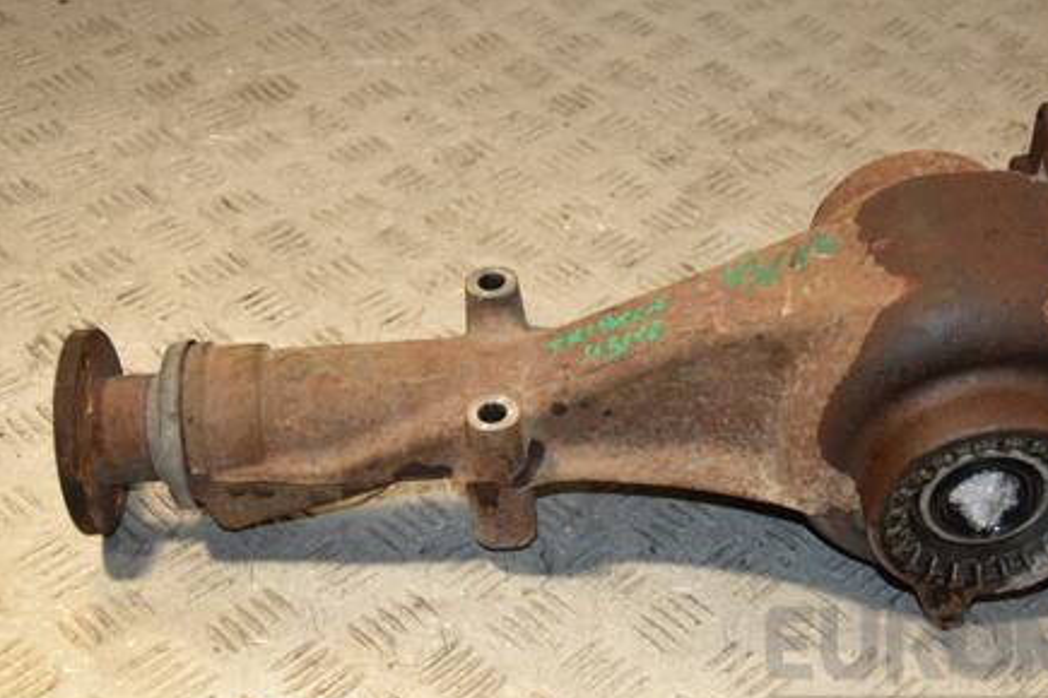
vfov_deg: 21.9
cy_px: 323
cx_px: 720
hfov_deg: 32.0
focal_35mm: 62
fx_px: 1805
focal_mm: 30
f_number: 5
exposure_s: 1/200
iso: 800
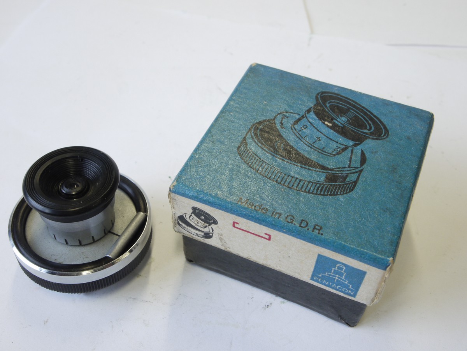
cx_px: 234
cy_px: 176
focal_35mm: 42
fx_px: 567
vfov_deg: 34.3
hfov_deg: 44.8
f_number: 11
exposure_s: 1/15
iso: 400
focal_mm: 21
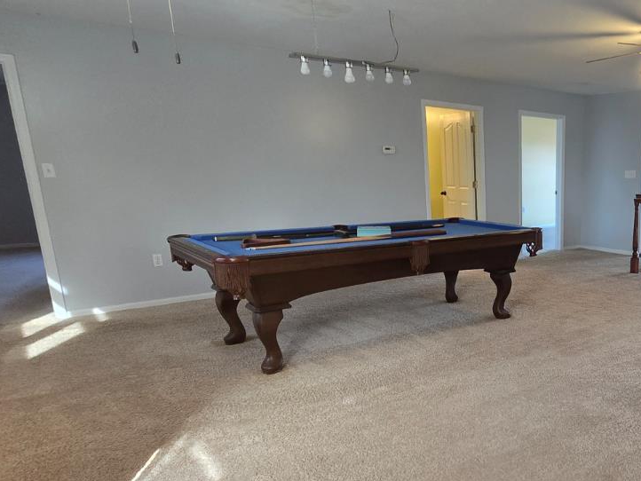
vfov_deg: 50.9
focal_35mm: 27
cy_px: 300
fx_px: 500
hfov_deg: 57.1
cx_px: 565
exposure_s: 1/60
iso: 250
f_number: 2.2
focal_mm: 2.2
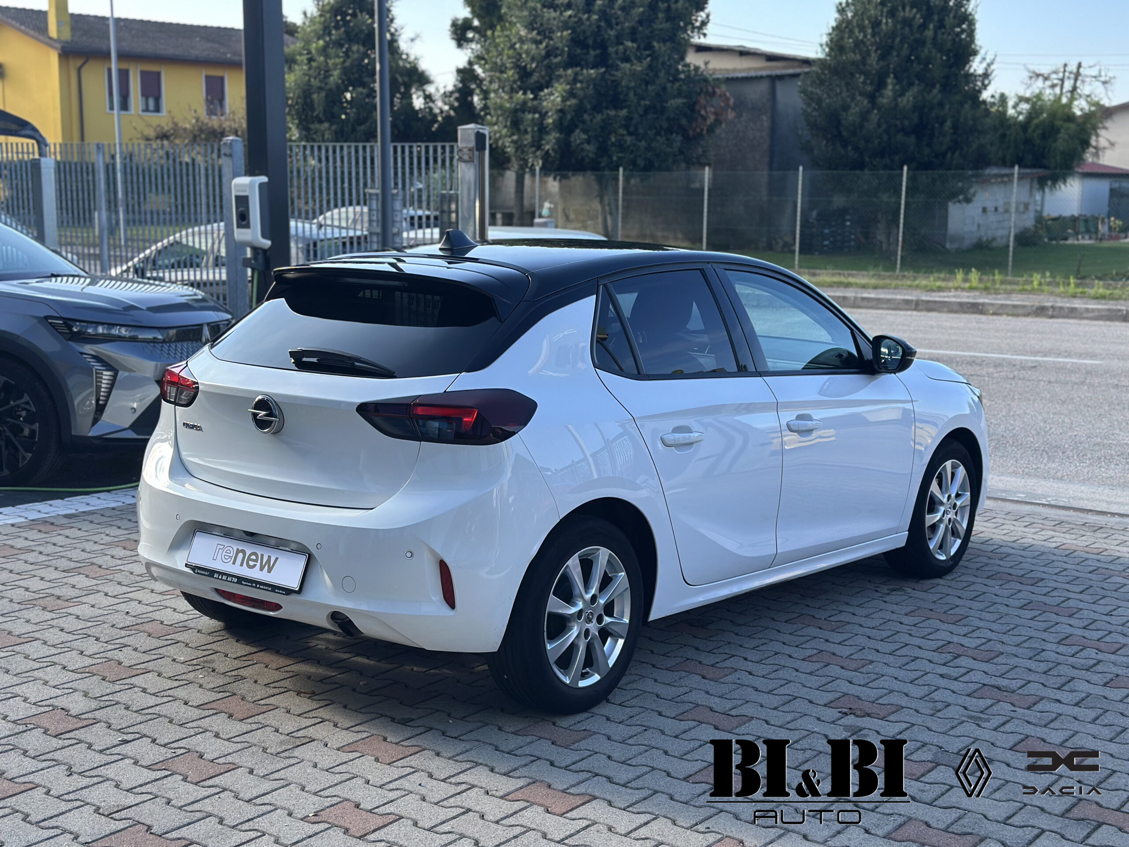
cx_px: 564
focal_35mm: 48
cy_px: 424
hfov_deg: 39.7
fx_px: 1566
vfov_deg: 30.3
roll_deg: +0.1
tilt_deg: -8.4
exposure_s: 1/1305
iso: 100
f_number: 1.78
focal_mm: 6.86
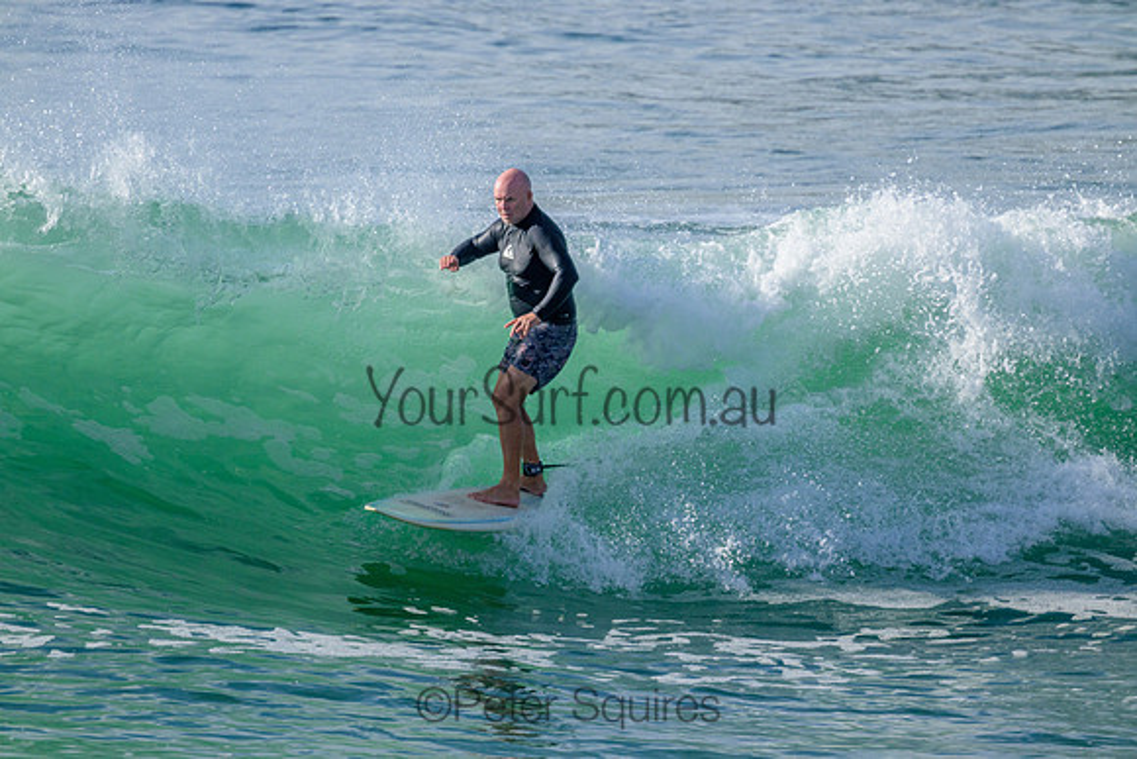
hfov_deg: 2.6
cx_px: 568
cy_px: 380
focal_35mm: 800
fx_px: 25271
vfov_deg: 1.7
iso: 900
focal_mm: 800
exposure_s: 1/2000
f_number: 11
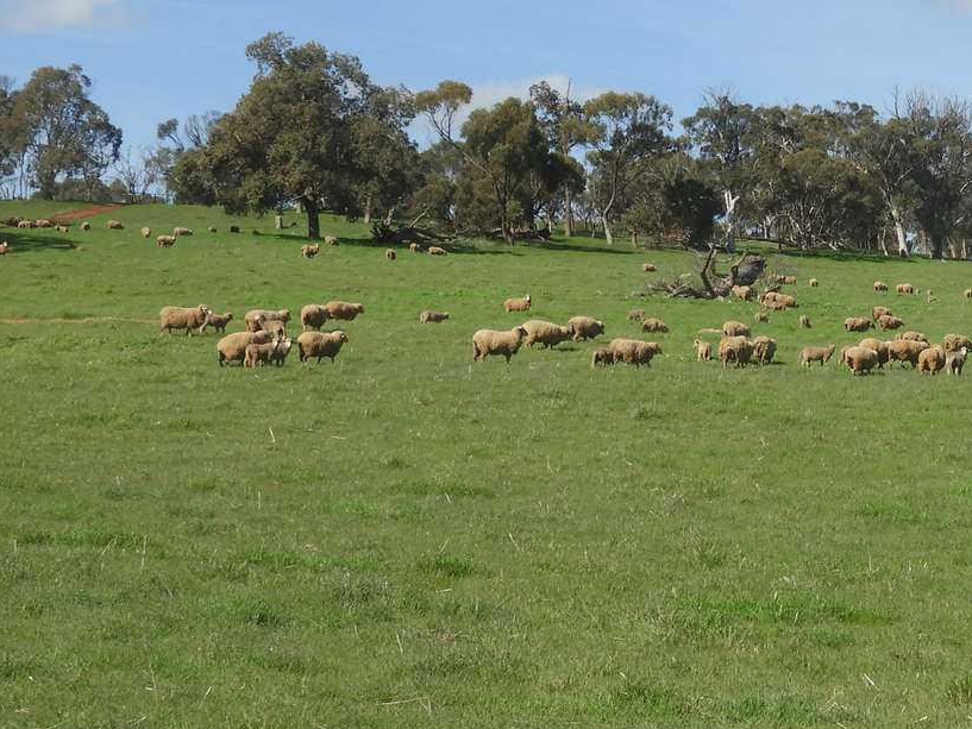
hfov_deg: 20.4
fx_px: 2640
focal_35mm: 94
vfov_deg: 15.7
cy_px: 362
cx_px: 892
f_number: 3.8
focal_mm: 7.2
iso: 100
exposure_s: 1/1000
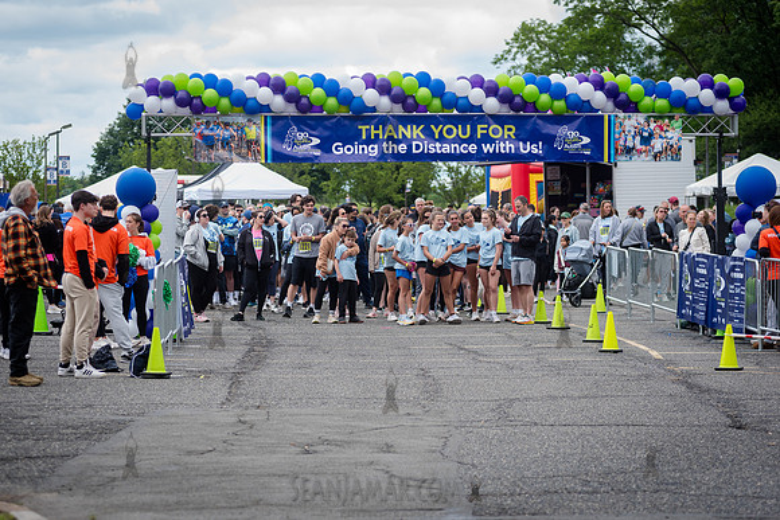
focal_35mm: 126
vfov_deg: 10.9
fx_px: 2735
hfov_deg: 16.2
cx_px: 401
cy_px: 260
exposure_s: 1/1000
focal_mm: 120
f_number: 4
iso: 400
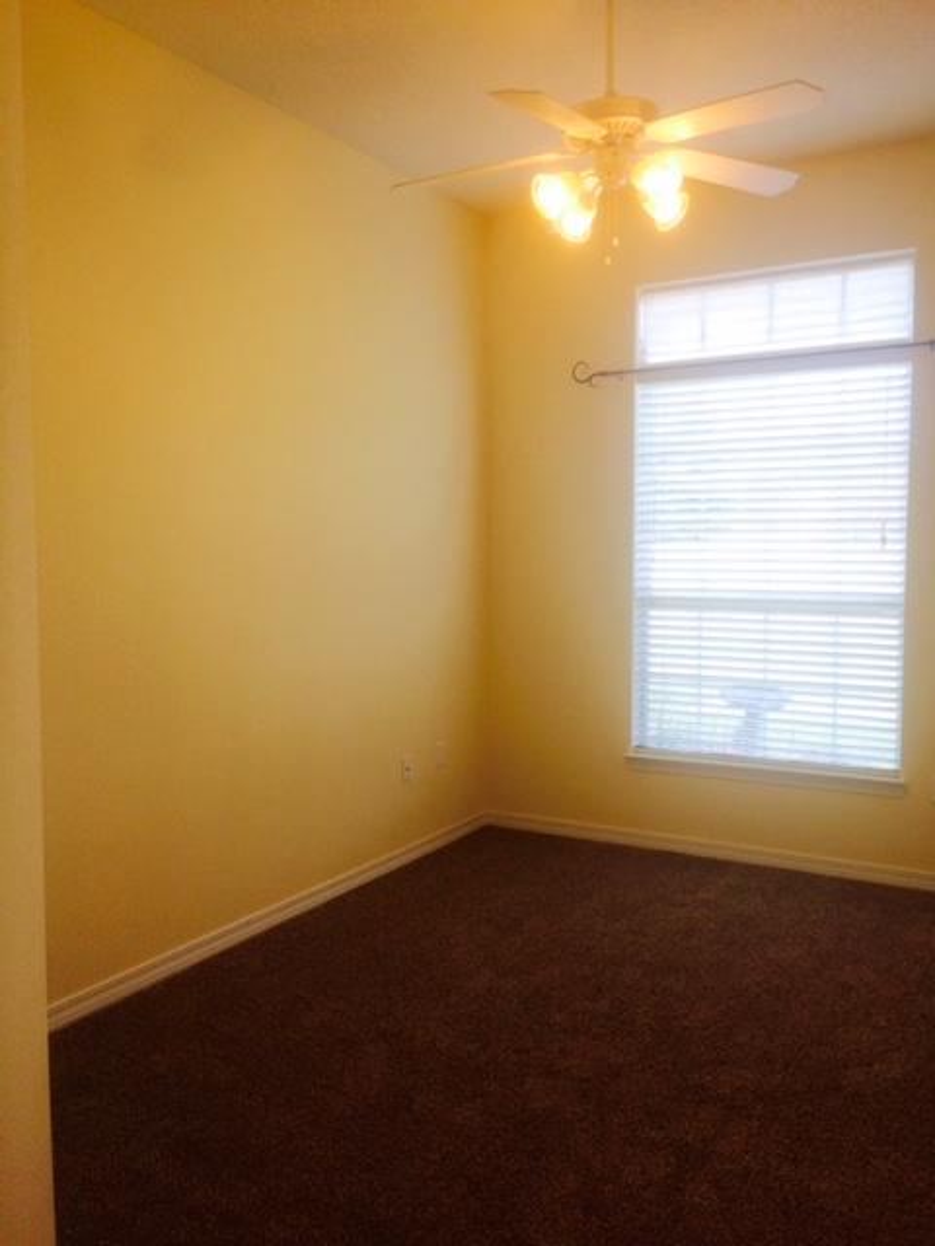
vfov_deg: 61.7
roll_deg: +0.6
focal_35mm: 29
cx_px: 468
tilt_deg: -5.7
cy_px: 623
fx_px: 1044
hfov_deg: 48.2
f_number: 2.2
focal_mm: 4.15
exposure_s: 1/120
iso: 50
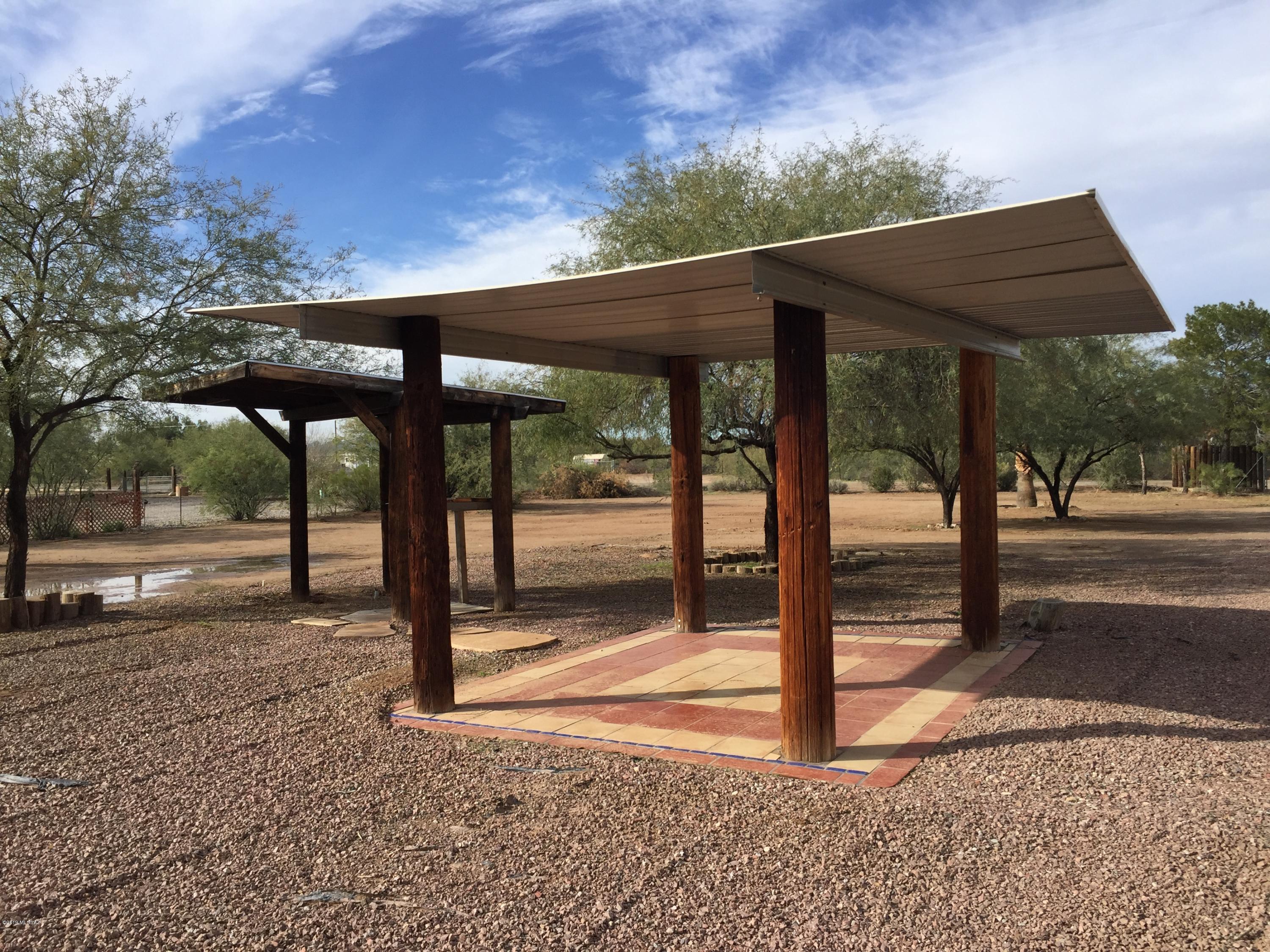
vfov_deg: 48.2
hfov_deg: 61.7
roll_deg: +0.2
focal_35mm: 29
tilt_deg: +0.4
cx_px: 635
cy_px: 476
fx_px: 1064
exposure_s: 1/1799
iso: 32
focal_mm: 4.15
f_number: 2.2
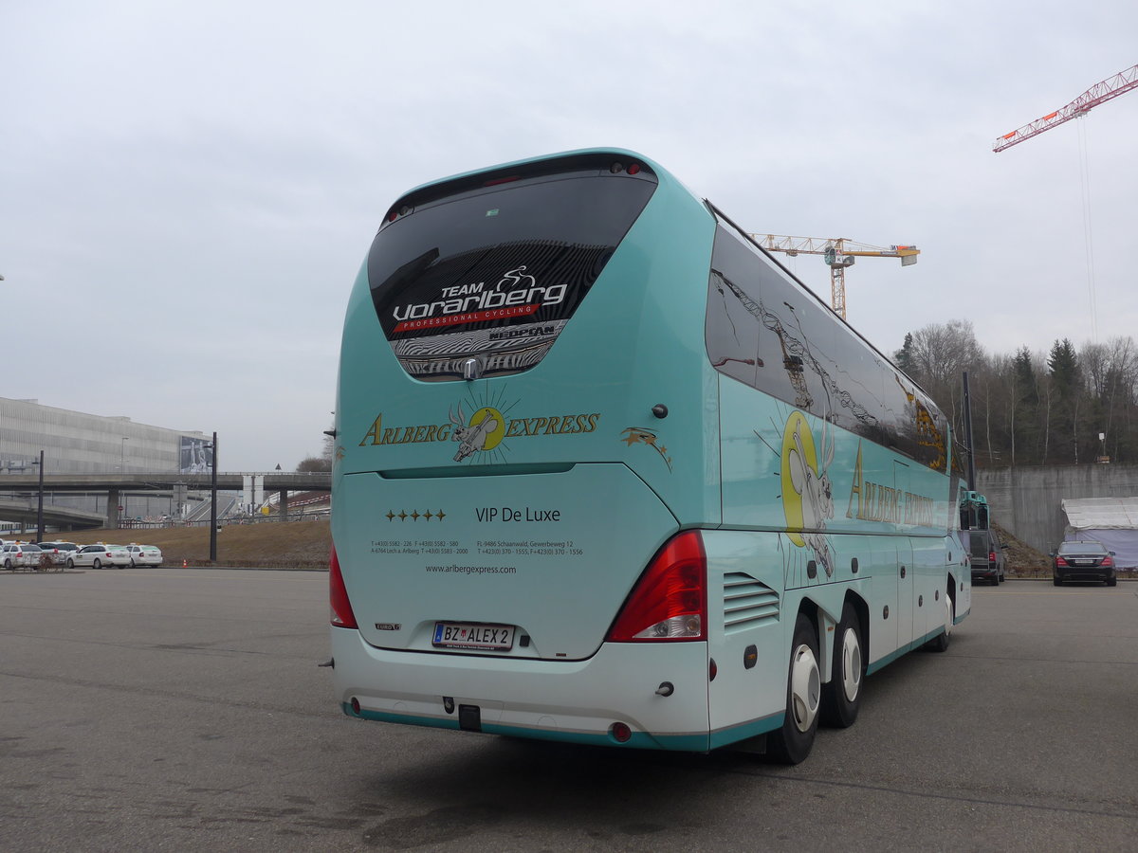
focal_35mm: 29
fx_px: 953
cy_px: 426
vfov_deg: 48.2
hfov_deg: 61.7
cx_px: 569
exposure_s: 1/250
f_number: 2.8
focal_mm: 6
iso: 80
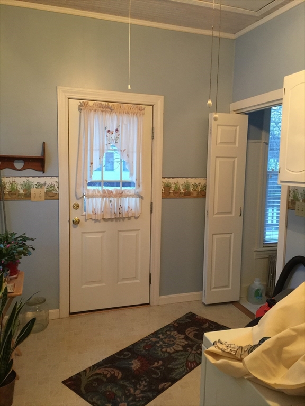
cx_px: 152
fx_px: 341
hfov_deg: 48.2
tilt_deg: -4.7
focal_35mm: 29
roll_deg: +0.0
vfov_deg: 61.7
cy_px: 203
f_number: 2.2
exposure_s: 1/15
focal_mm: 4.15
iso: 100
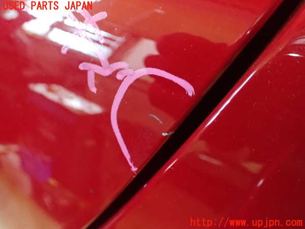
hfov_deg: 60.0
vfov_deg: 46.8
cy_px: 114
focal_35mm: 30
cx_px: 152
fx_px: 264
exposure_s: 1/30
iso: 1250
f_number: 2.3
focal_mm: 5.4
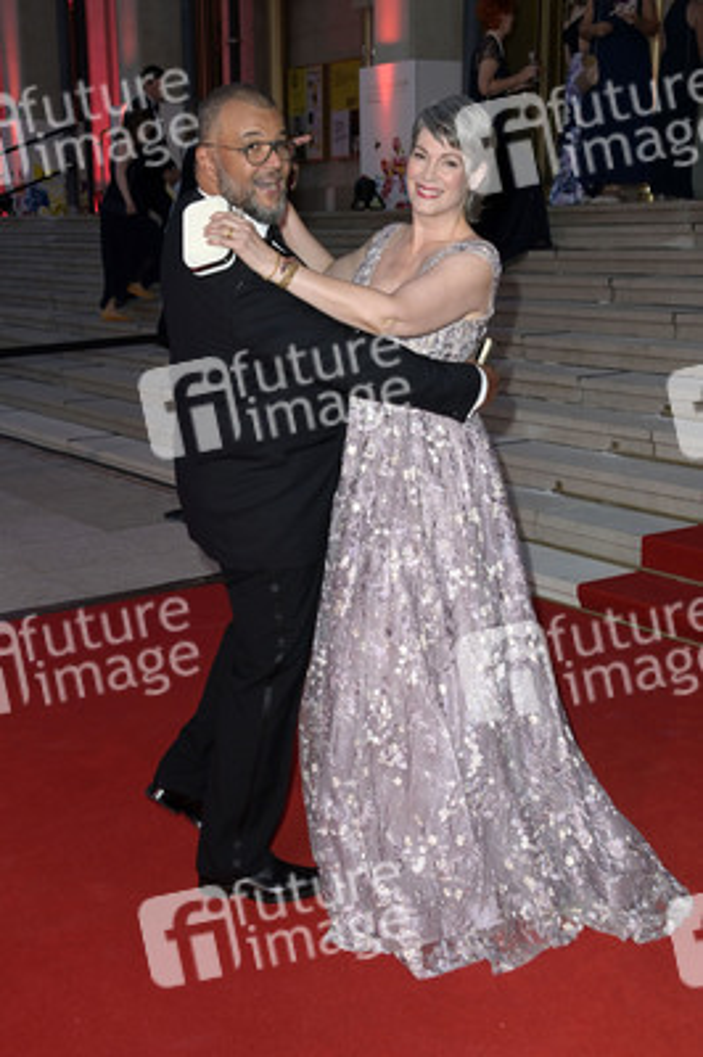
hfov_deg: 29.8
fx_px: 1320
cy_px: 528
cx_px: 352
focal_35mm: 45
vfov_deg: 43.6
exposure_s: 1/200
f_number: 5.6
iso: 1600
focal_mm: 45
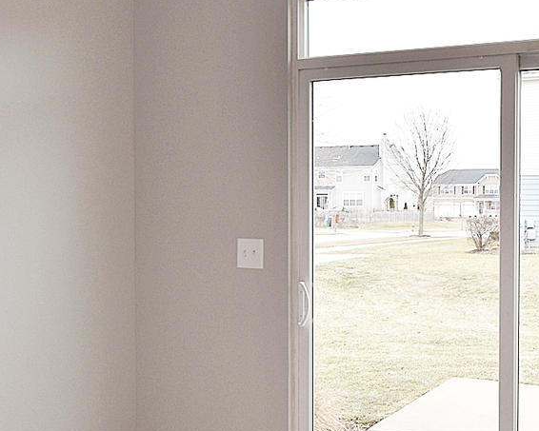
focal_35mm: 44
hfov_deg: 39.9
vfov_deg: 33.9
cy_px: 219
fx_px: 708
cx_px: 436
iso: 220
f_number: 5.6
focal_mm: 11
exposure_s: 1/125
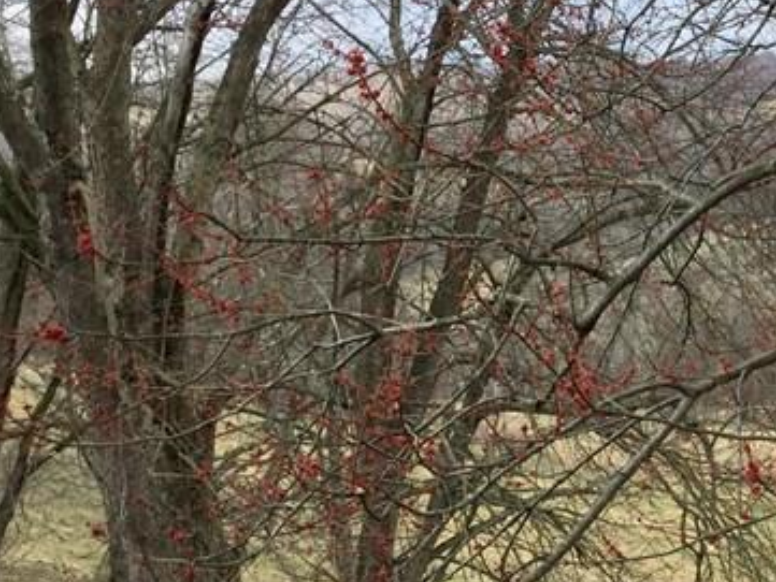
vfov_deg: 16.8
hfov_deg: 21.2
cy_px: 316
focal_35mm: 88
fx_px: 1973
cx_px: 847
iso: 25
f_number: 2.4
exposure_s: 1/691
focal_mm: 3.3
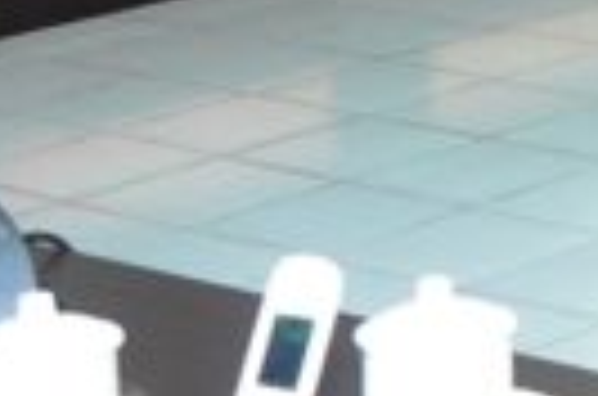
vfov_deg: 6.6
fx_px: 3275
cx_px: 1338
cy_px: -495
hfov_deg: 9.5
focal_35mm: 198
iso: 800
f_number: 5.6
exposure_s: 1/40
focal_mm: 25
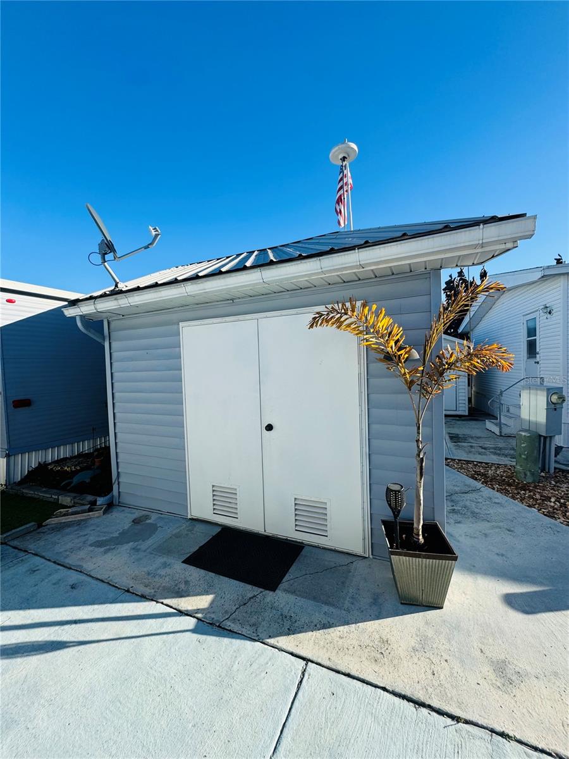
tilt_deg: -3.9
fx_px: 307
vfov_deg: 102.1
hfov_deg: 85.7
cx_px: 284
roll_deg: +2.6
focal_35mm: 14
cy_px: 380
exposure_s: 1/1256
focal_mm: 2.22
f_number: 2.2
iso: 50
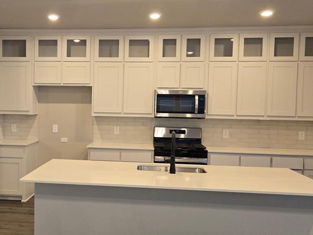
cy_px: 120
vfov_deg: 36.0
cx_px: 96
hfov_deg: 45.8
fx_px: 362
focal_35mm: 40
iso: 100
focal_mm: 5.4
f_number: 1.8
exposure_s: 1/60
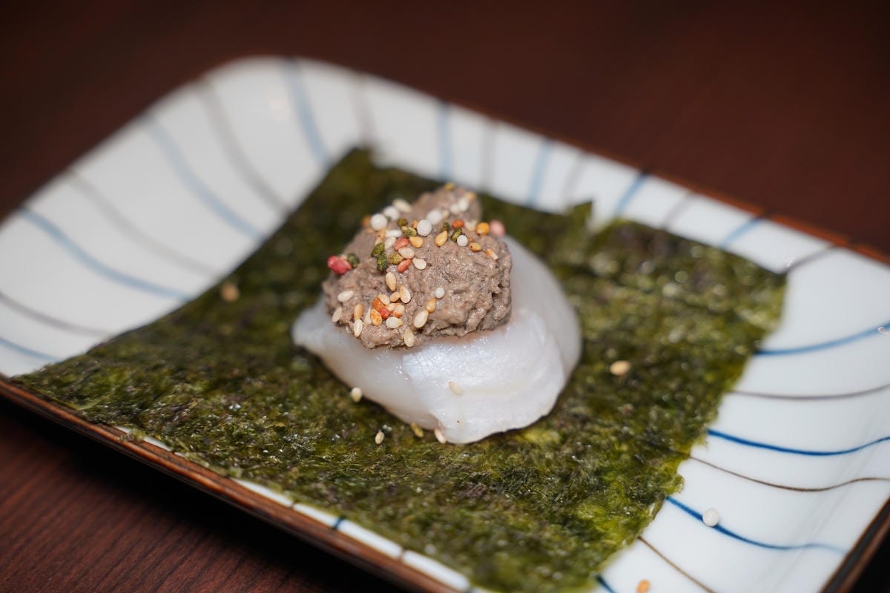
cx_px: 445
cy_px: 296
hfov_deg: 27.0
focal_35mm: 75
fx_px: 1854
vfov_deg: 18.2
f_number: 4
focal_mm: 75
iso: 200
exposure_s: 1/80
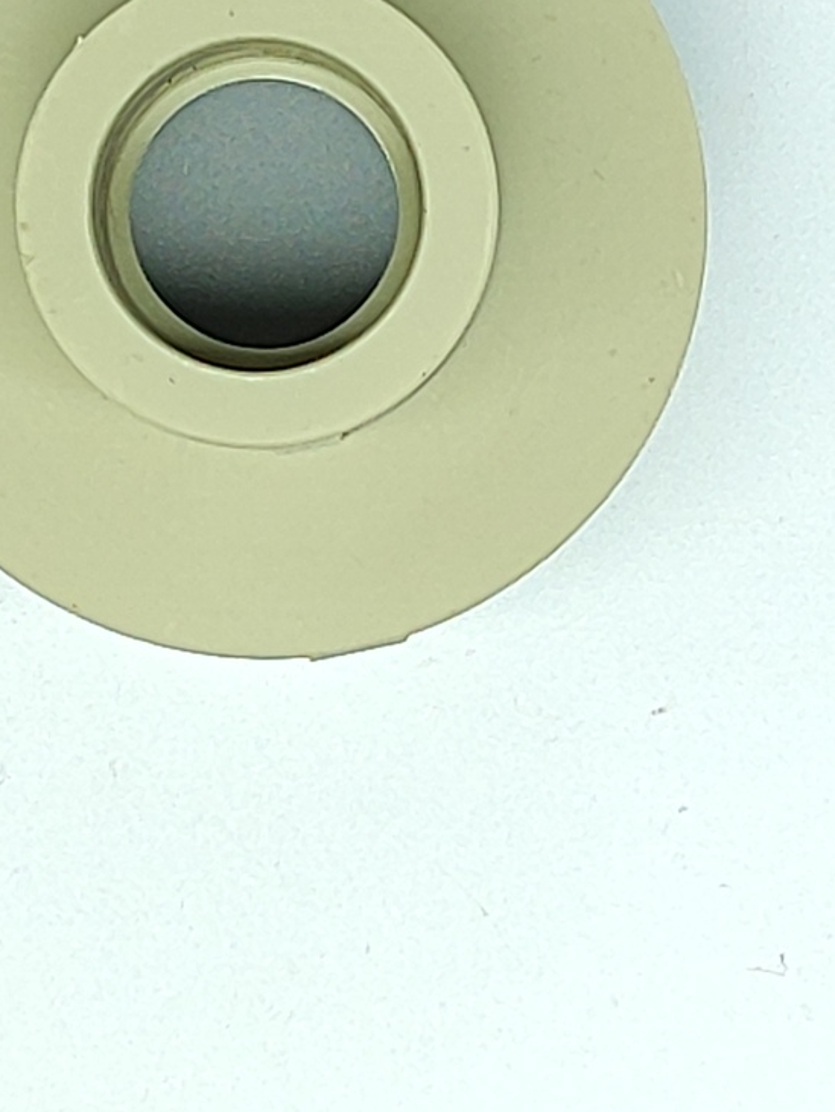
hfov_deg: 23.2
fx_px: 2024
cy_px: 227
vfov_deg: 30.0
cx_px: 257
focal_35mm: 63
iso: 200
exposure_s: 1/200
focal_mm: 5.89
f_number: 1.89
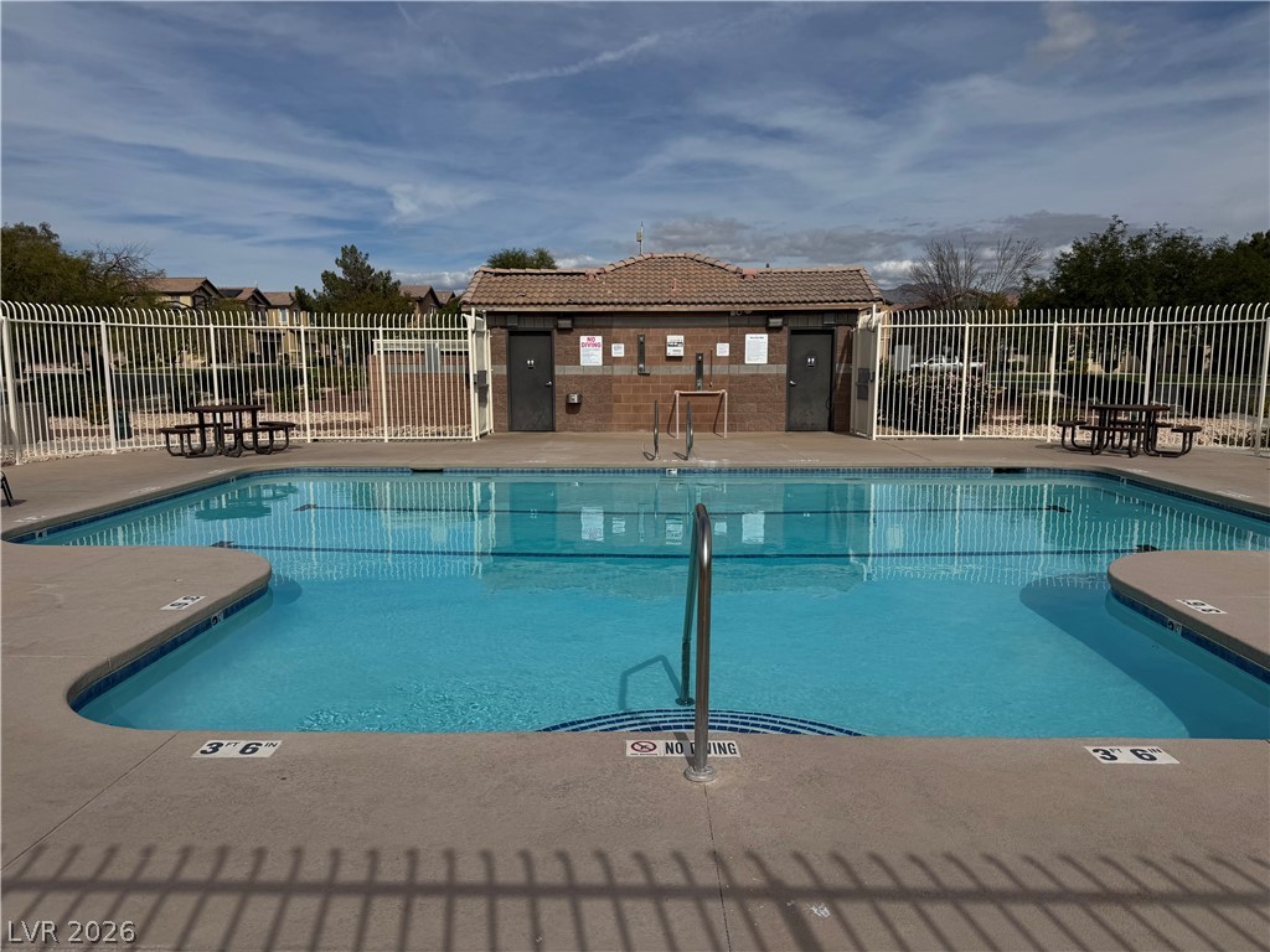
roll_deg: +0.8
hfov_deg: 71.6
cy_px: 476
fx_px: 881
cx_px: 635
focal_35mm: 24
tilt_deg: -8.1
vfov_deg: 56.8
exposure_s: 1/12346
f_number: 1.78
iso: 80
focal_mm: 6.76
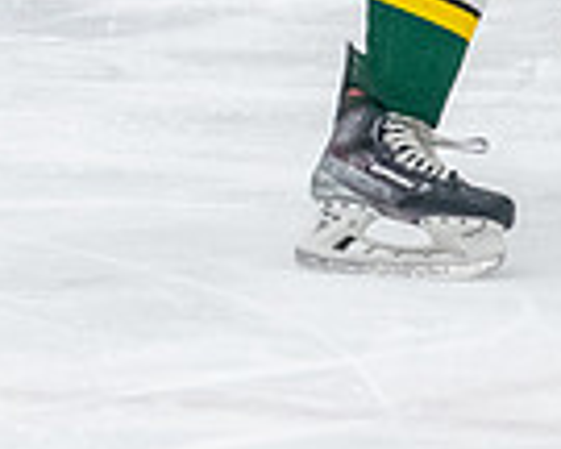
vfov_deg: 2.6
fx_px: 9862
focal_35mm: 594
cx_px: 782
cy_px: -148
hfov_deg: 3.2
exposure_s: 1/800
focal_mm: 86
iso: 4000
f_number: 2.8
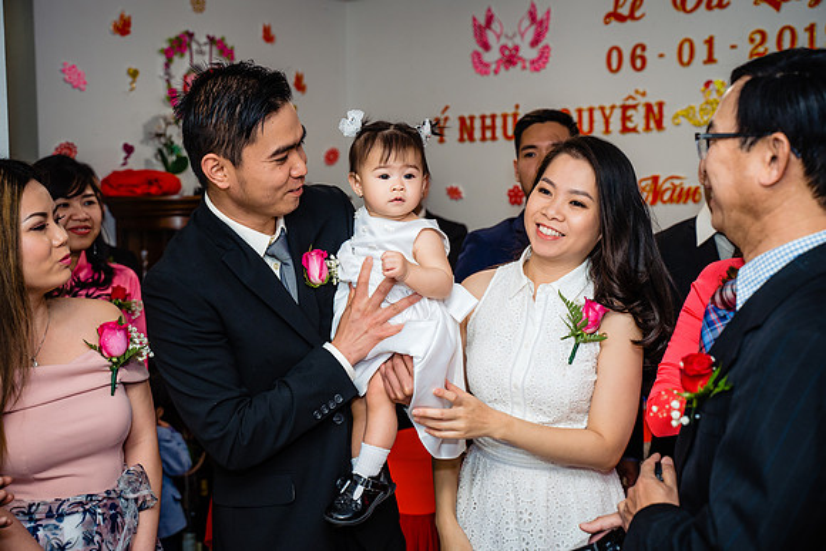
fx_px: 1170
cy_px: 276
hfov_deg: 38.9
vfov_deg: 26.5
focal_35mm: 51
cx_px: 413
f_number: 4
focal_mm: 51
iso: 1250
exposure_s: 1/160
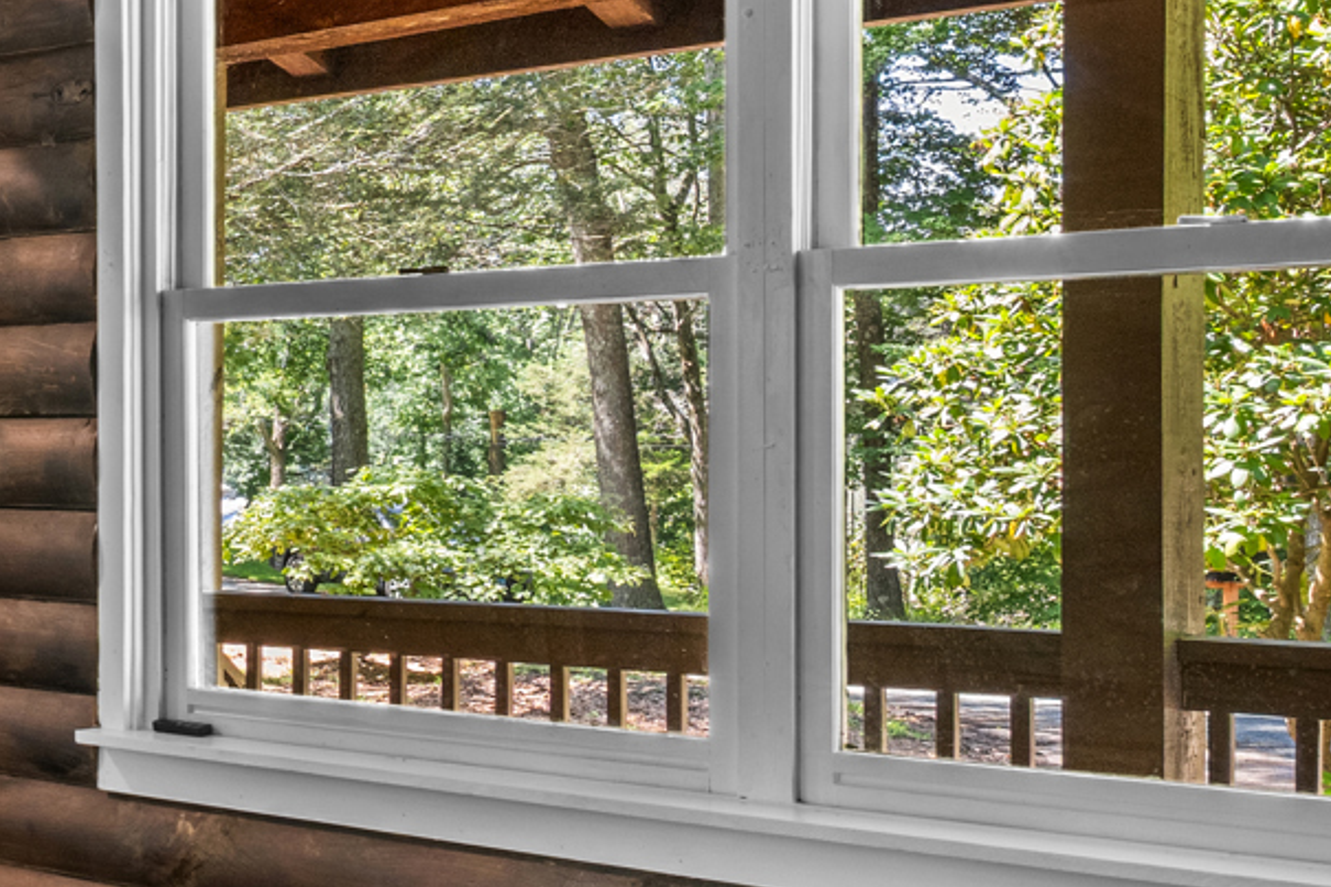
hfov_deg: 25.5
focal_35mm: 62
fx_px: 2292
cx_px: -596
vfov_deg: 21.9
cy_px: 470
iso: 320
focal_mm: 15
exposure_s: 2
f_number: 9
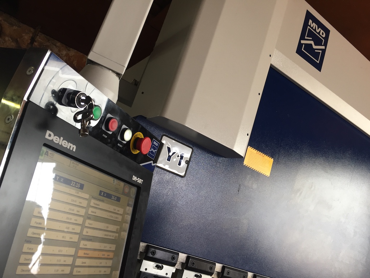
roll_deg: -19.0
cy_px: 139
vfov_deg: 48.2
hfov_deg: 61.7
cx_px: 185
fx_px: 310
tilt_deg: +13.5
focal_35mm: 29
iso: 32
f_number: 2.2
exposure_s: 1/33
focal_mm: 4.15
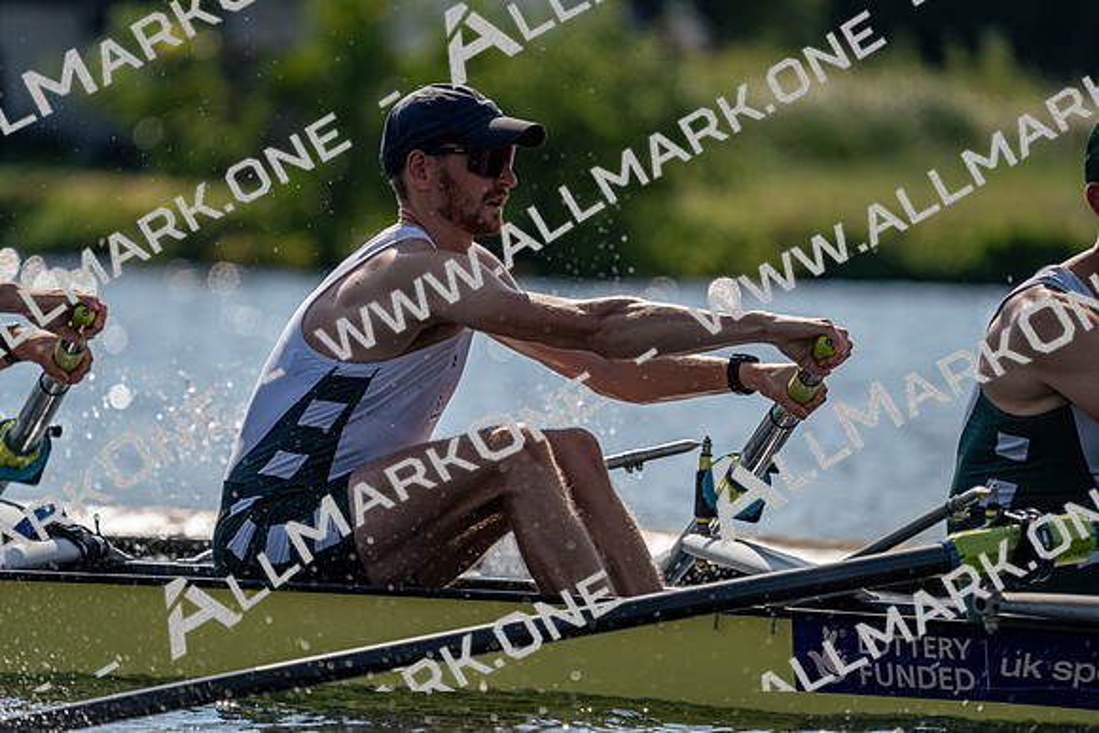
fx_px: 14015
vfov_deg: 3.0
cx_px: 550
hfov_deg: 4.5
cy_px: 366
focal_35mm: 459
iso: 160
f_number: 6.3
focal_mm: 459
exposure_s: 1/1600
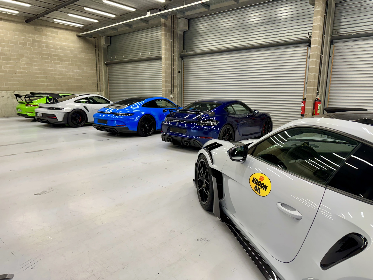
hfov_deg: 71.6
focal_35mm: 24
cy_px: 140
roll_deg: -0.3
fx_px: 259
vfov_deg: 56.8
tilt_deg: -10.4
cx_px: 186
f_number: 1.78
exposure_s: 1/100
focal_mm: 6.76
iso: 160
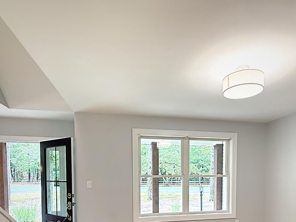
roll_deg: +0.6
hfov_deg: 71.3
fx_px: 205
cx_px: 166
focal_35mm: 24
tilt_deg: -2.9
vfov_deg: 52.2
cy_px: 186
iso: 80
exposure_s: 1/30
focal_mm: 2.22
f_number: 2.2
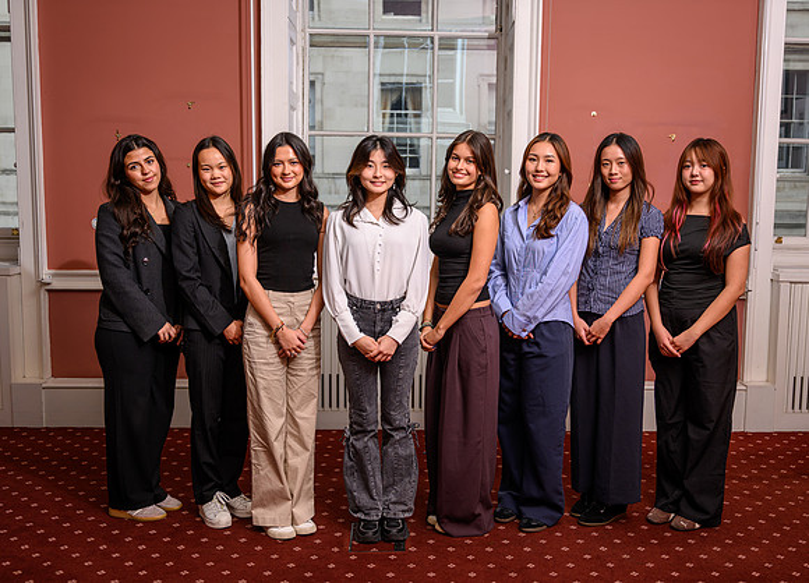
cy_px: 292
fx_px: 864
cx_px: 441
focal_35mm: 38
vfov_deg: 37.3
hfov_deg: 50.1
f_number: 4
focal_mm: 34.5
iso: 64
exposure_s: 1/200
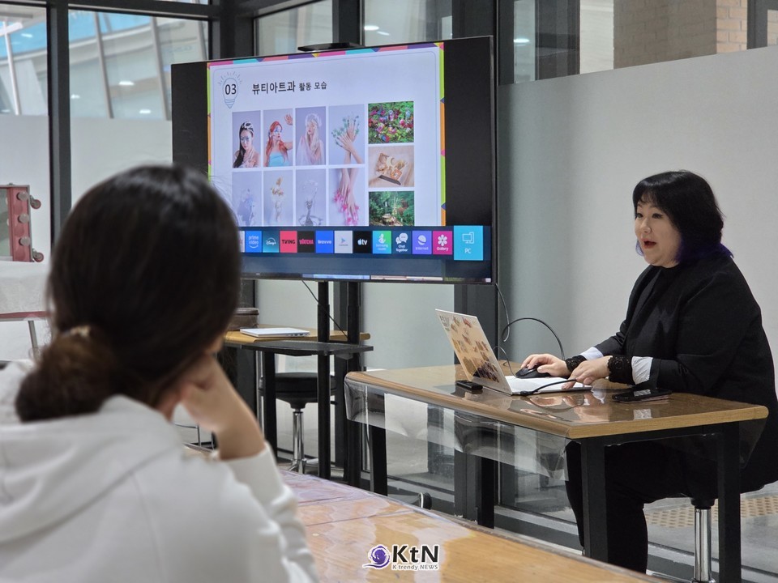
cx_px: 389
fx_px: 1551
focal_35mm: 69
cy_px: 292
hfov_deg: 28.2
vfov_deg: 21.3
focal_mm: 7
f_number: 2.4
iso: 320
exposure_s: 1/120
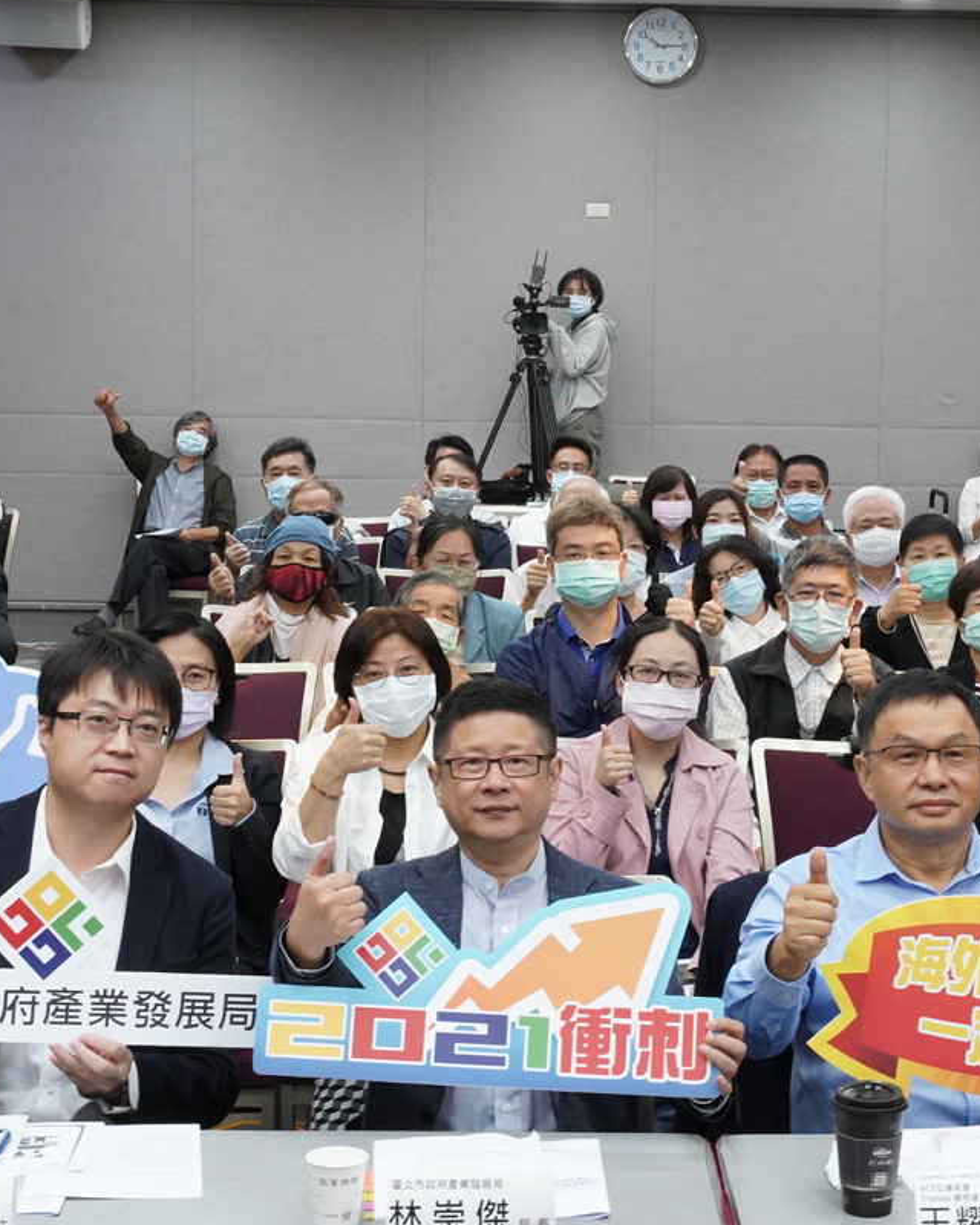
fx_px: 2683
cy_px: 583
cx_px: 583
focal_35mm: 74
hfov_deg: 20.7
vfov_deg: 25.7
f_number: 18
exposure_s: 1/60
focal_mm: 39
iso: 8000
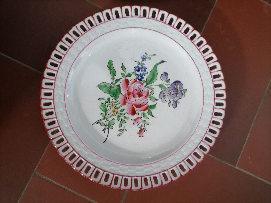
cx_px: 136
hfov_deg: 67.3
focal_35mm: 26
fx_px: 204
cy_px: 102
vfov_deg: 53.1
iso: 800
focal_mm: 5.4
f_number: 1.8
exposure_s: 1/25
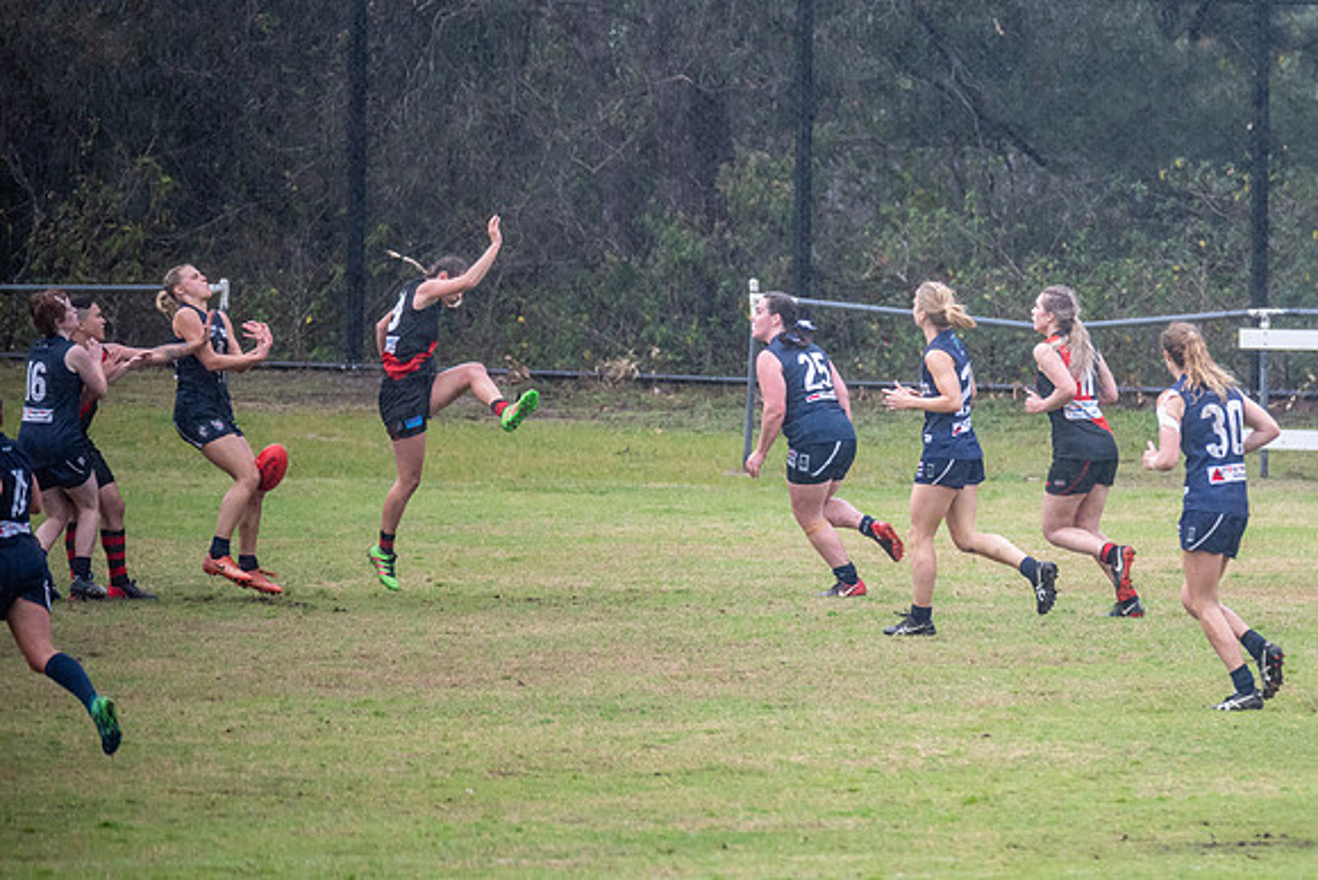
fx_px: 25406
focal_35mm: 694
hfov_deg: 3.0
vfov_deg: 2.0
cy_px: 395
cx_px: 726
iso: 1250
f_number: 7.1
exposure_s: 1/1250
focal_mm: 420
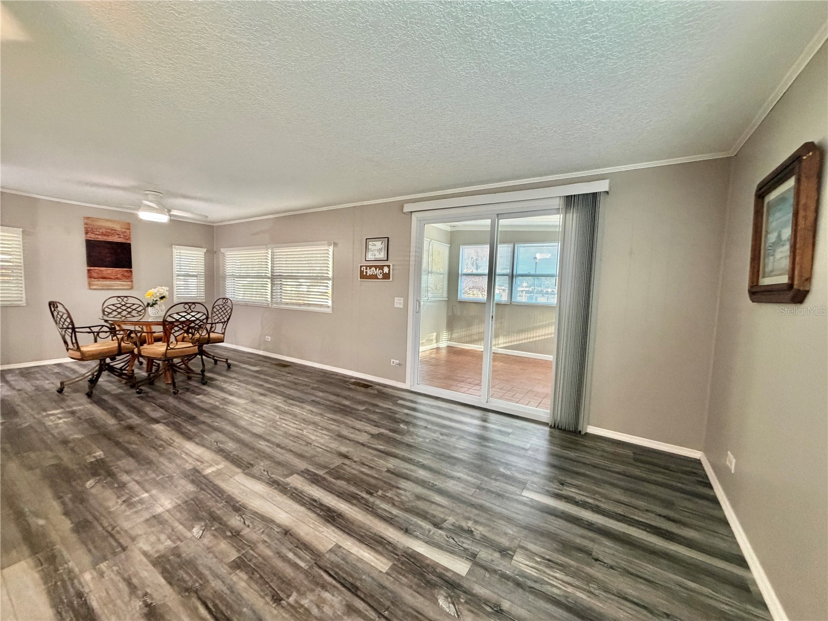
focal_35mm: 14
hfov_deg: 102.1
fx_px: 335
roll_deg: -2.2
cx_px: 414
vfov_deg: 85.7
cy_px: 310
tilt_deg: -4.3
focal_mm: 2.22
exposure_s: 1/60
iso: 500
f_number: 2.2
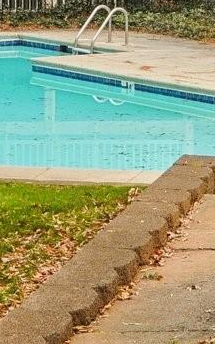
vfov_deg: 11.2
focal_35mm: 182
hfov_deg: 7.2
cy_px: -124
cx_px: 126
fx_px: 1706
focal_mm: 20
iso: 250
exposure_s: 1/30
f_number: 8
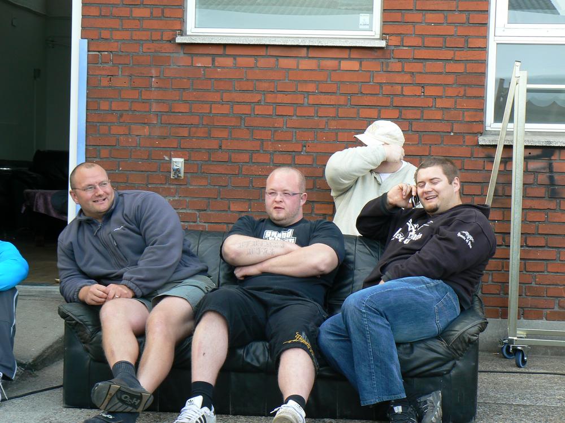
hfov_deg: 24.7
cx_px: 282
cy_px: 212
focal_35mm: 79
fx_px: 1289
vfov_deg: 18.7
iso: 80
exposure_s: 1/60
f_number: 4
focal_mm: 13.1
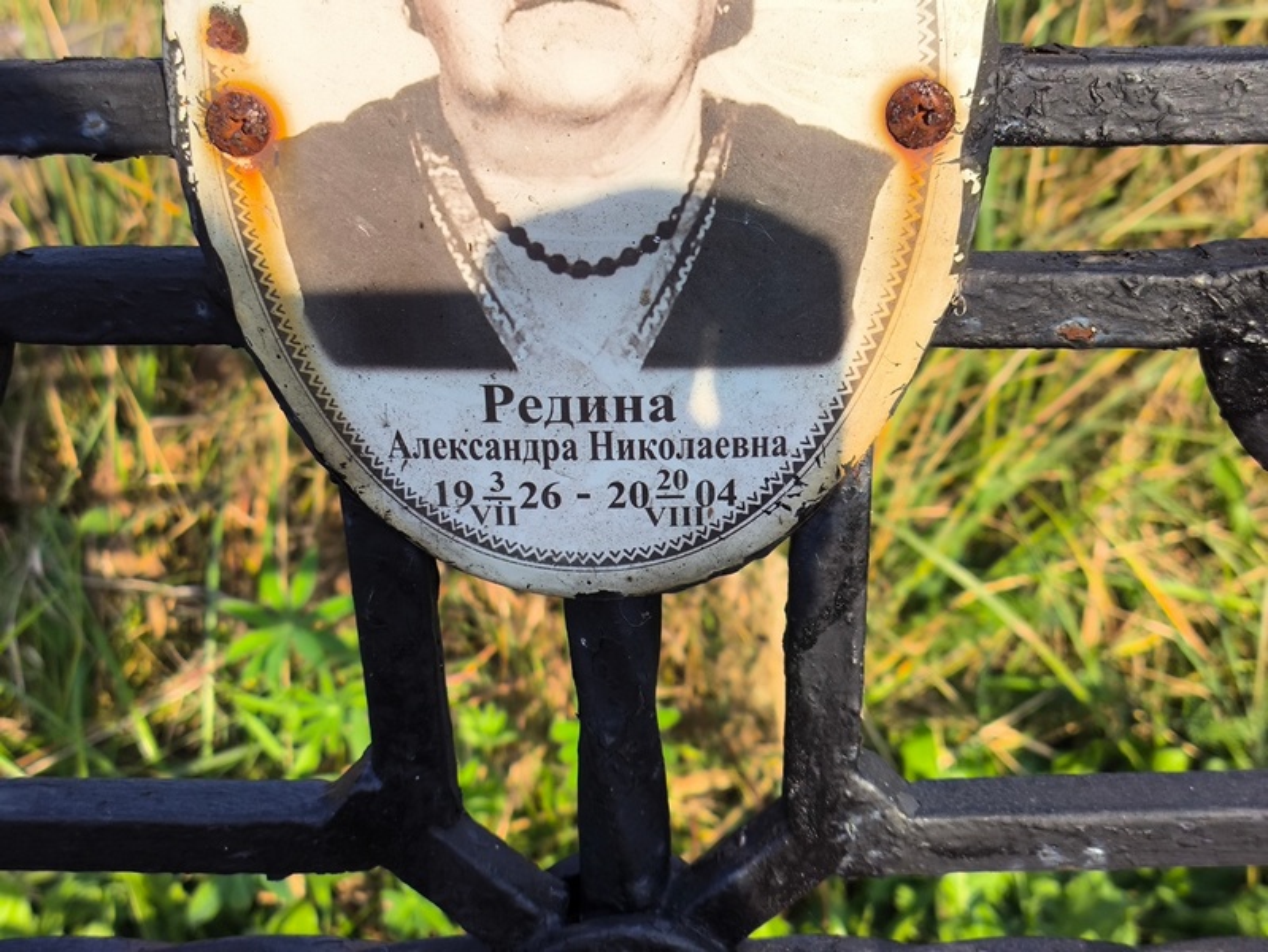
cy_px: 476
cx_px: 634
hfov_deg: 38.2
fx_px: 1832
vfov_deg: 29.1
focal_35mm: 50
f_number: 1.7
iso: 50
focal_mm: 4.71
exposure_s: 1/954
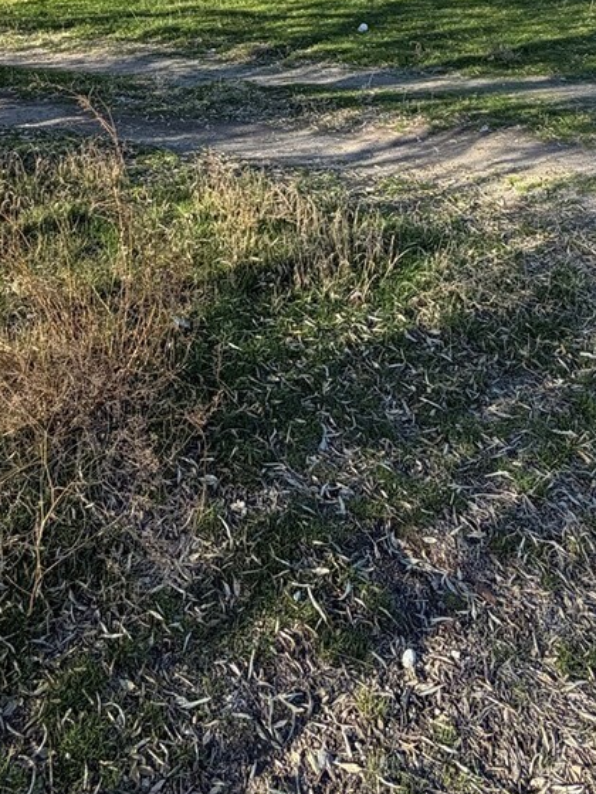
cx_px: 237
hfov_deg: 39.5
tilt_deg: -2.9
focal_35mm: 36
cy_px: -27
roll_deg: +2.7
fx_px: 826
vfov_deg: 43.0
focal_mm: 2.22
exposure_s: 1/549
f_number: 2.2
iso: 40
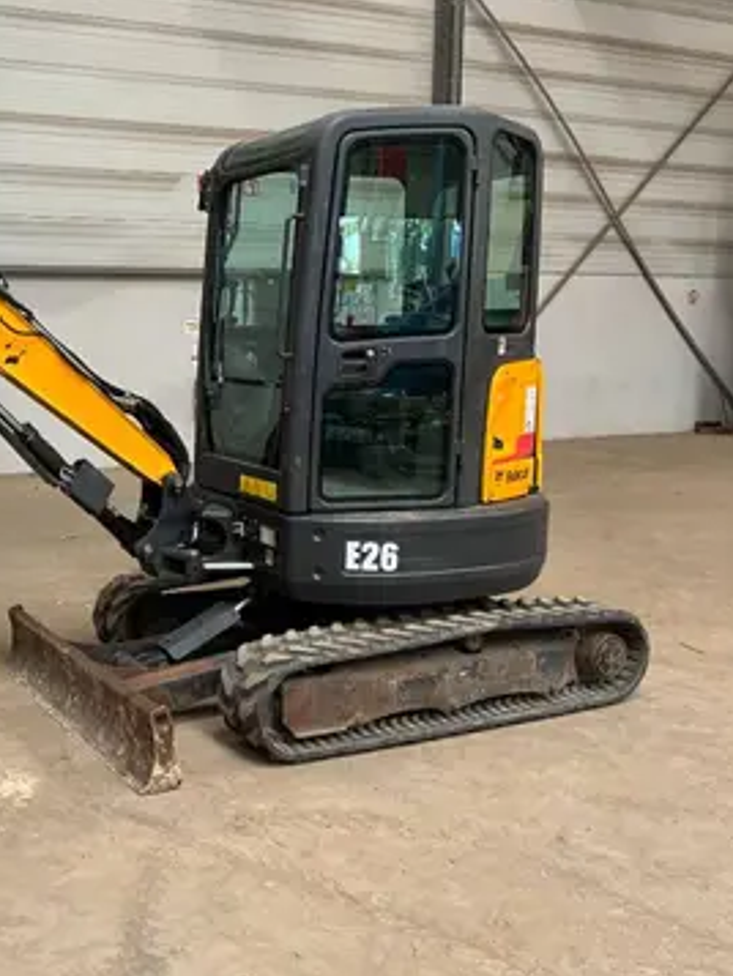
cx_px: 93
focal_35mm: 39
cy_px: 487
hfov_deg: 35.0
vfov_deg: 47.8
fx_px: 1100
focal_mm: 3
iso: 64
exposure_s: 1/61
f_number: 1.8
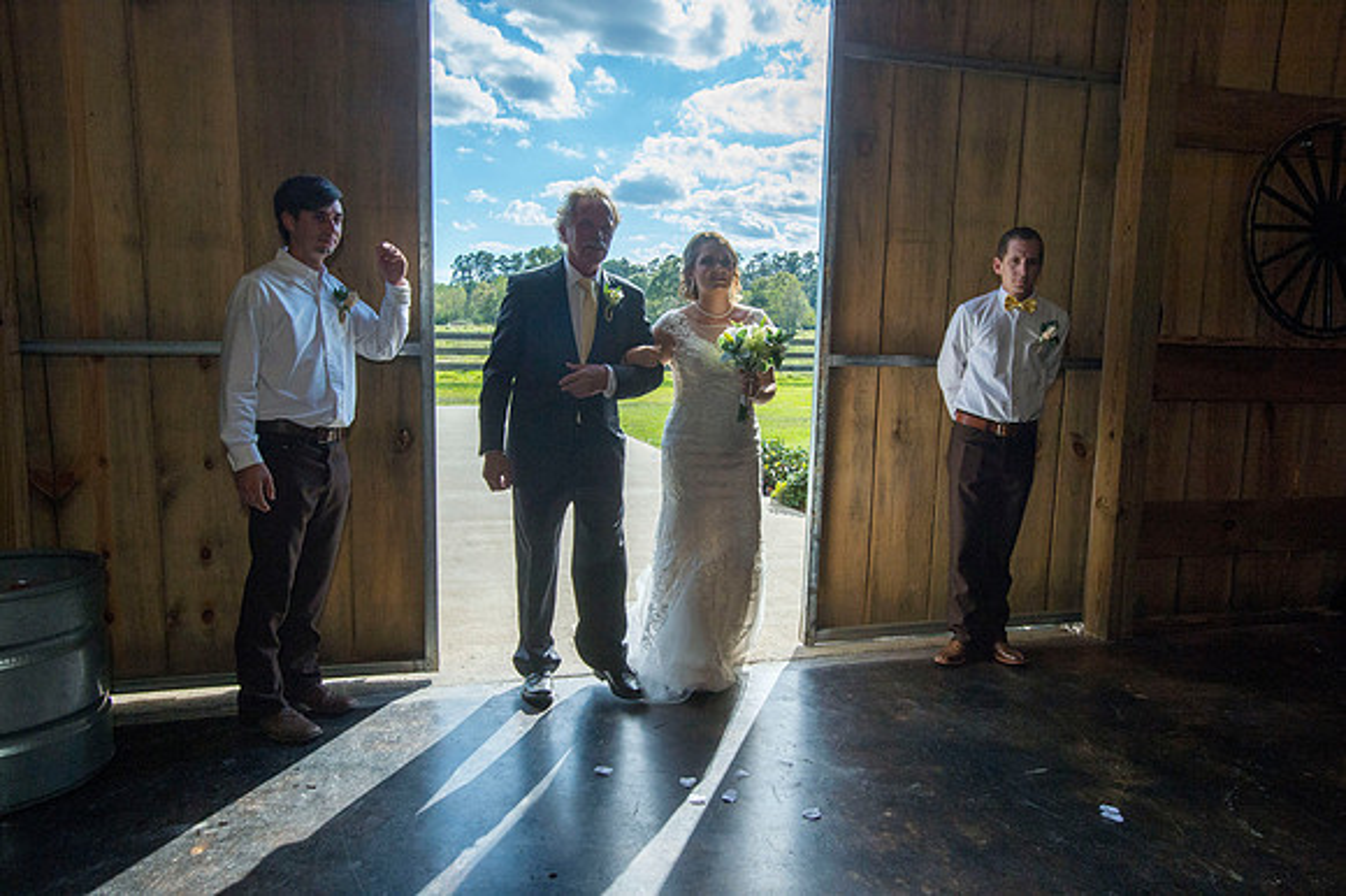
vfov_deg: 51.2
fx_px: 934
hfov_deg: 71.5
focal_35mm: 25
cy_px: 448
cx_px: 673
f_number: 10
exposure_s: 1/1600
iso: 1600
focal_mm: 25
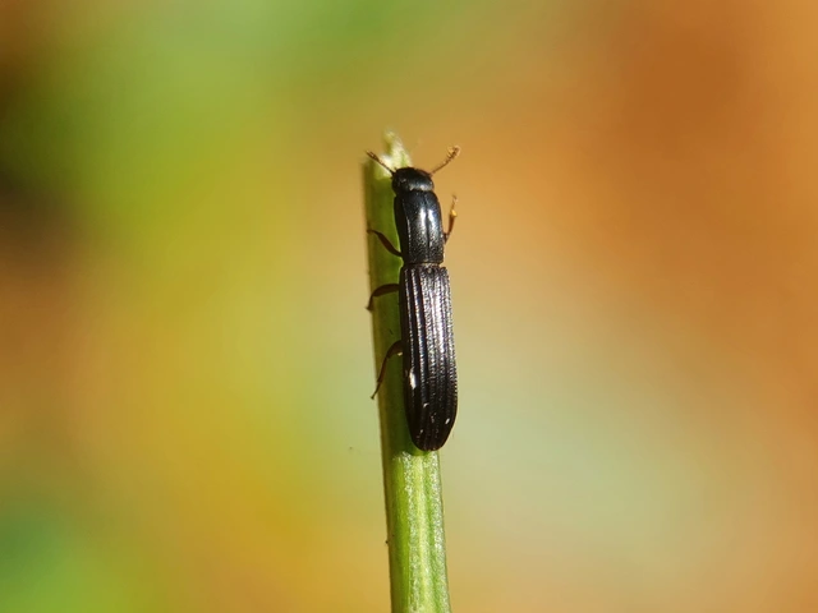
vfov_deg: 53.1
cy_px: 306
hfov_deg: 67.3
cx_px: 409
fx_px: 614
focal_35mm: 26
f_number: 1.8
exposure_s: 1/1429
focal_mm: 5.4
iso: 50
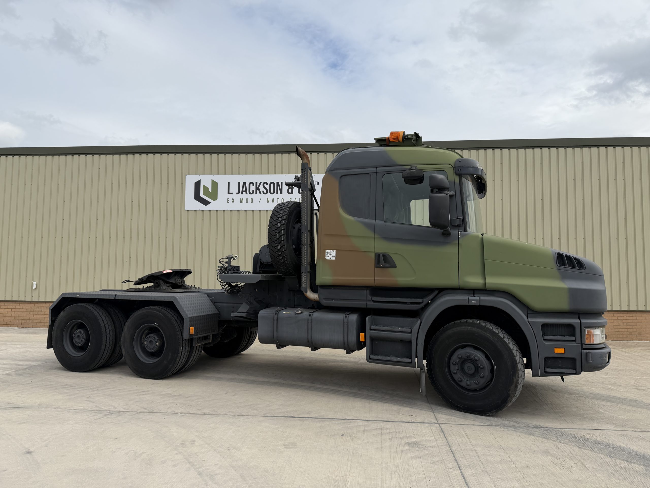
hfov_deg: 71.6
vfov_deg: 56.8
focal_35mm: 24
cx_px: 325
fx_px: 451
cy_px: 244
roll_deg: +0.5
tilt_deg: +4.8
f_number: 1.78
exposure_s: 1/5319
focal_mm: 6.76
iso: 80
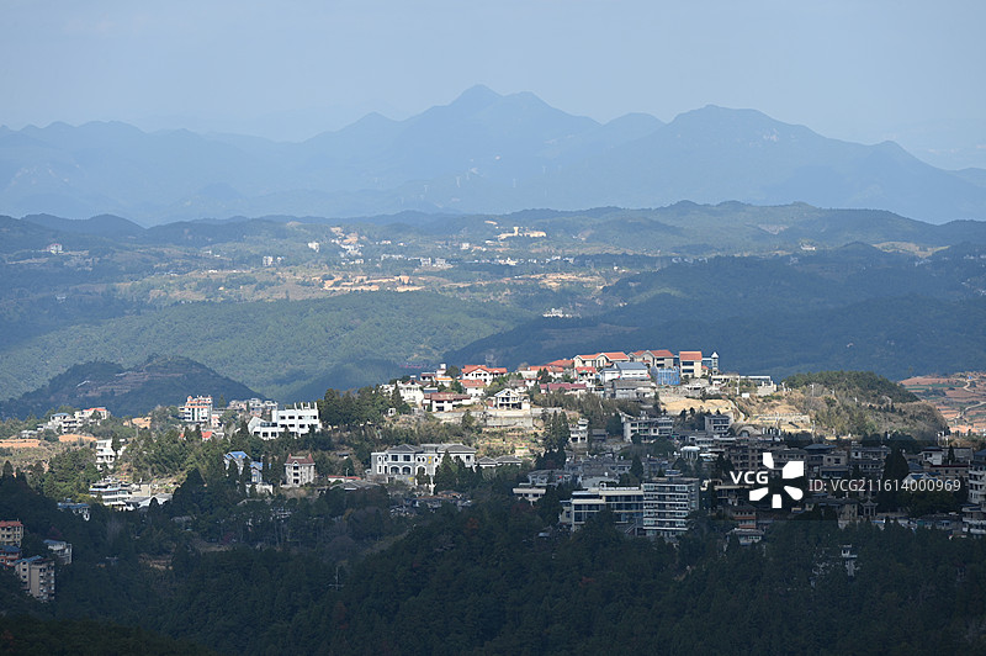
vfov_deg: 8.1
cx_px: 493
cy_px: 328
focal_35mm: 170
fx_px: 4652
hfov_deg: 12.1
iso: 100
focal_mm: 170
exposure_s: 1/200
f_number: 9
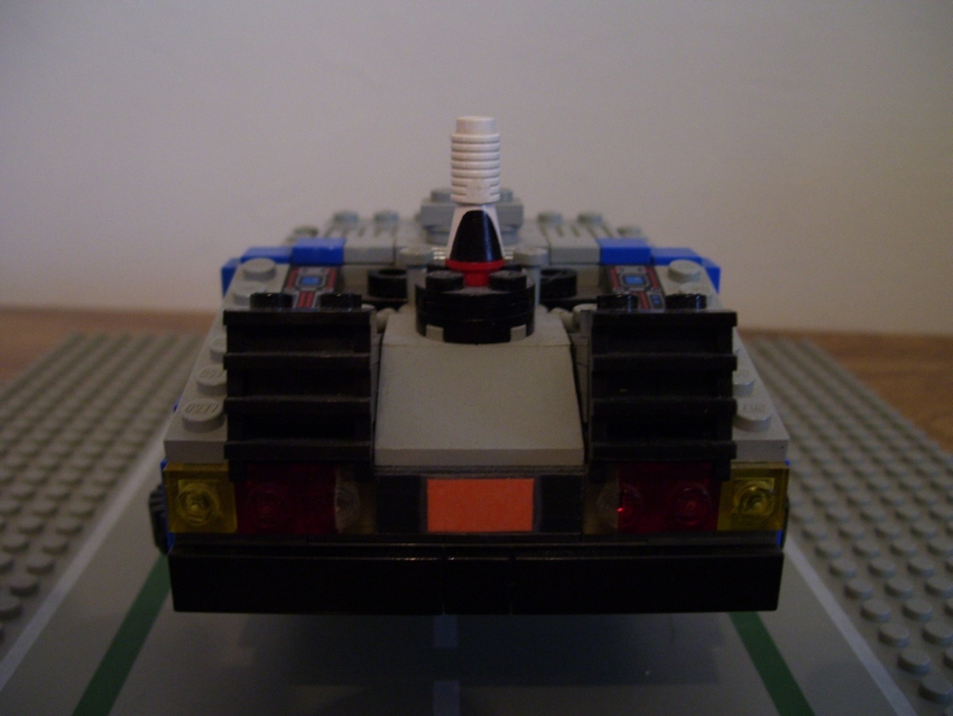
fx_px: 1019
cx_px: 476
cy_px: 358
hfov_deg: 50.1
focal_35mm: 37
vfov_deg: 38.7
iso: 160
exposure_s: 1/8
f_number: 2.7
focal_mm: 6
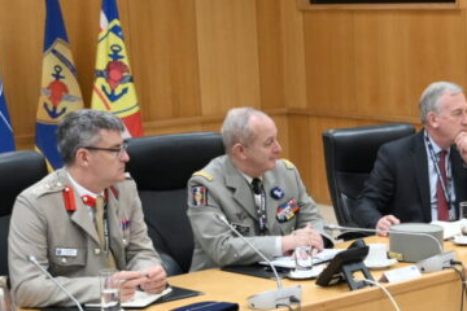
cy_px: 312
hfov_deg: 19.0
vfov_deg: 12.8
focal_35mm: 106
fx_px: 1375
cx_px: 410
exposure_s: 1/250
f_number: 2.8
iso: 2000
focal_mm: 26.5
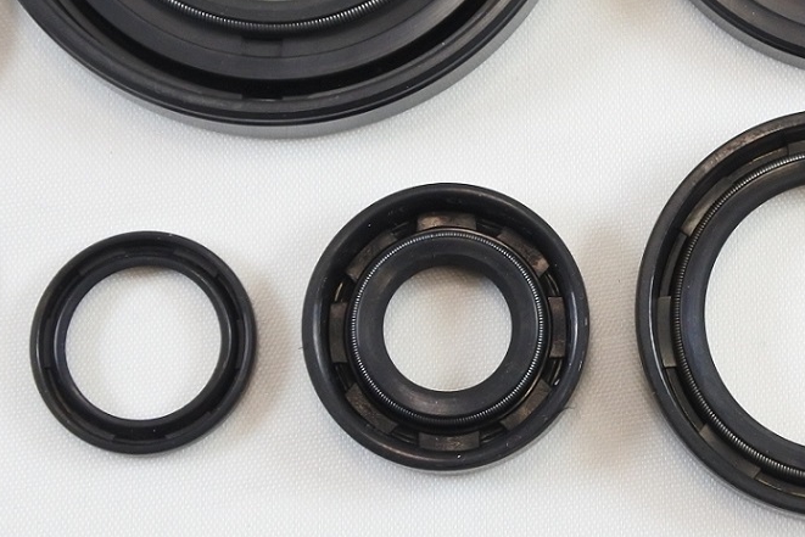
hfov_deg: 15.0
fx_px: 3042
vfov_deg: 10.0
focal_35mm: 136
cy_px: 53
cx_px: 574
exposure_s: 1/125
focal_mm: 20.6
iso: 720
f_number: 4.8
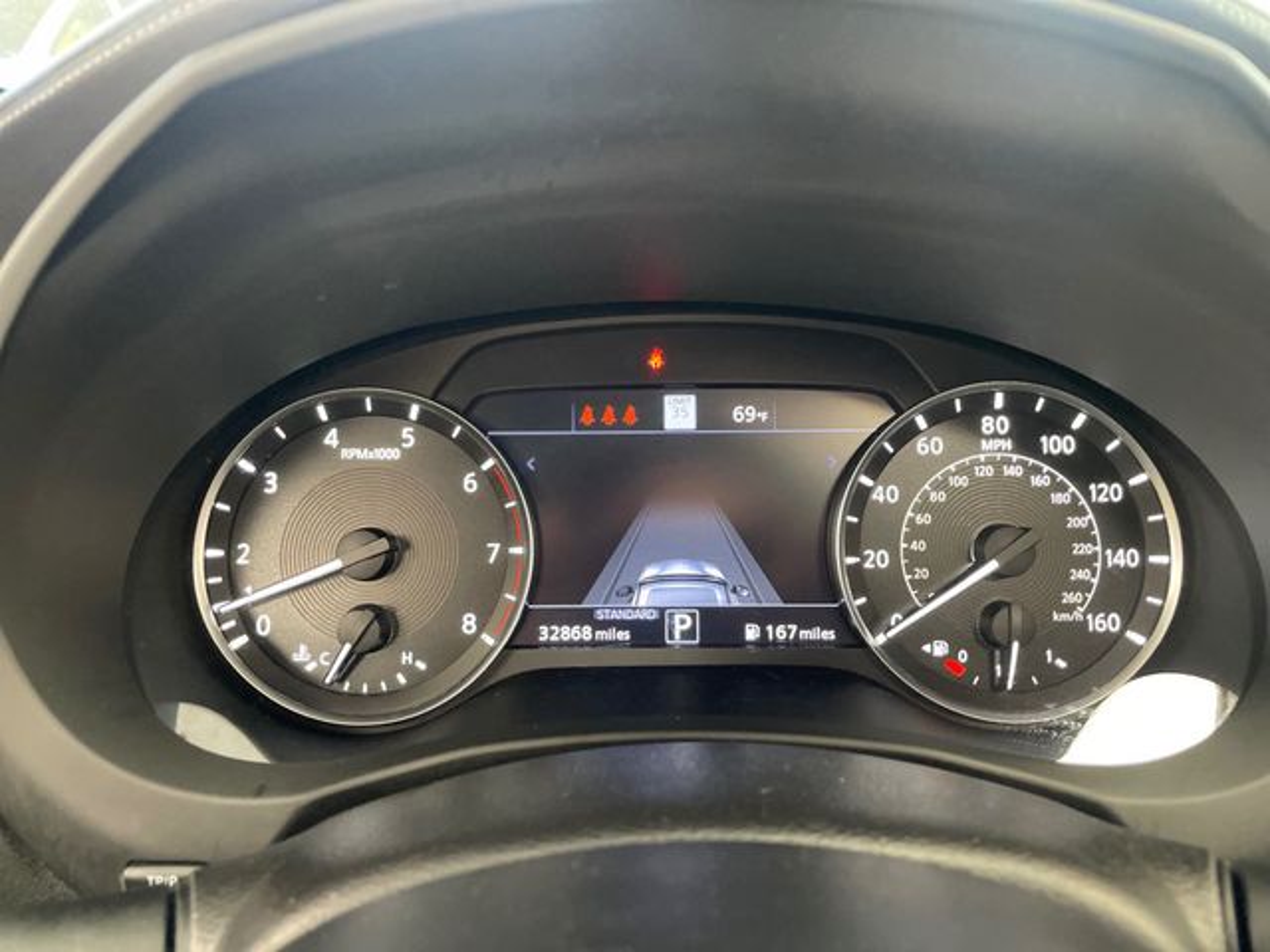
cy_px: 476
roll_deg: +0.8
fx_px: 954
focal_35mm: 26
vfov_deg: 53.1
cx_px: 635
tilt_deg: -22.3
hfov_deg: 67.3
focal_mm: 4.2
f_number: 1.6
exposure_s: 1/40
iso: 400
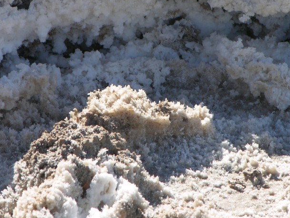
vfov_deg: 3.2
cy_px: 41
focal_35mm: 469
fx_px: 3931
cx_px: 160
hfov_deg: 4.2
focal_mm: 71.2
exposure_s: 1/224
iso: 50
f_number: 5.3
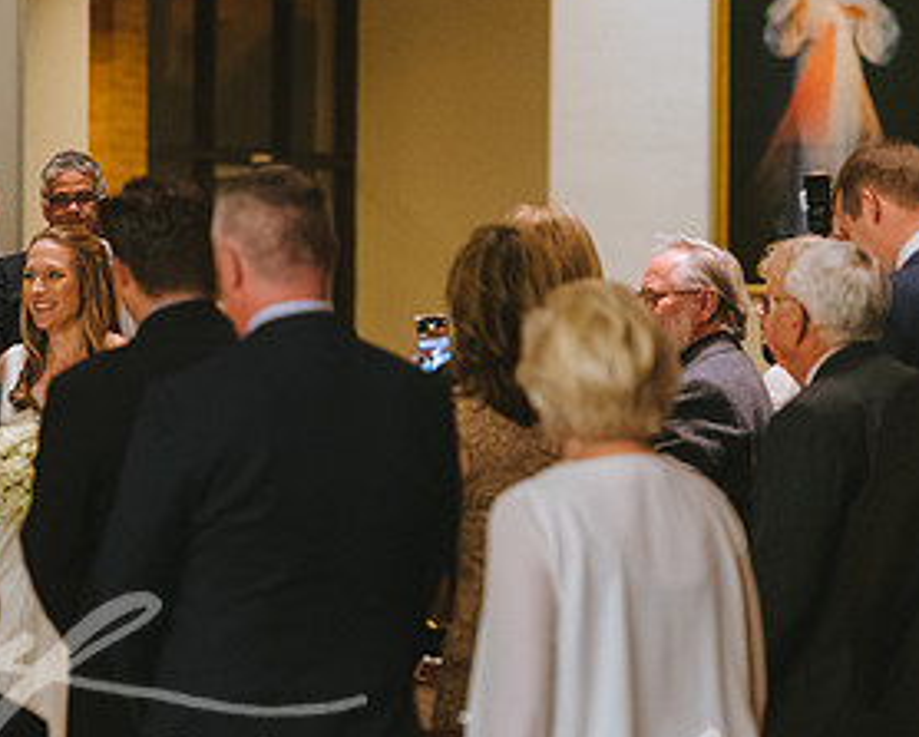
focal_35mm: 264
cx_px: -30
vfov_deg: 5.9
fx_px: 7188
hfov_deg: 7.3
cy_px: 405
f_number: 2.8
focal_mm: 135
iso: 5000
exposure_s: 1/125
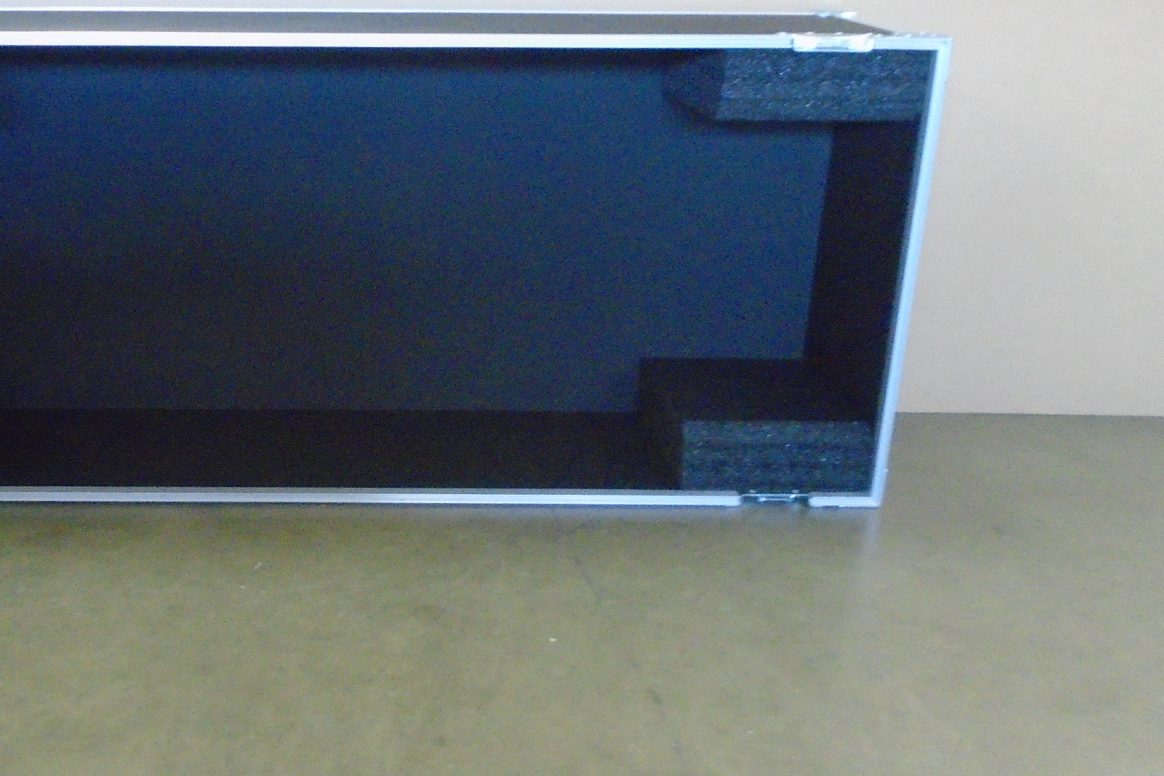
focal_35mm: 41
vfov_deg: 32.6
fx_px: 1326
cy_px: 329
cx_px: 303
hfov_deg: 45.9
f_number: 3.2
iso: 800
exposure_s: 1/30
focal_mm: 4.6
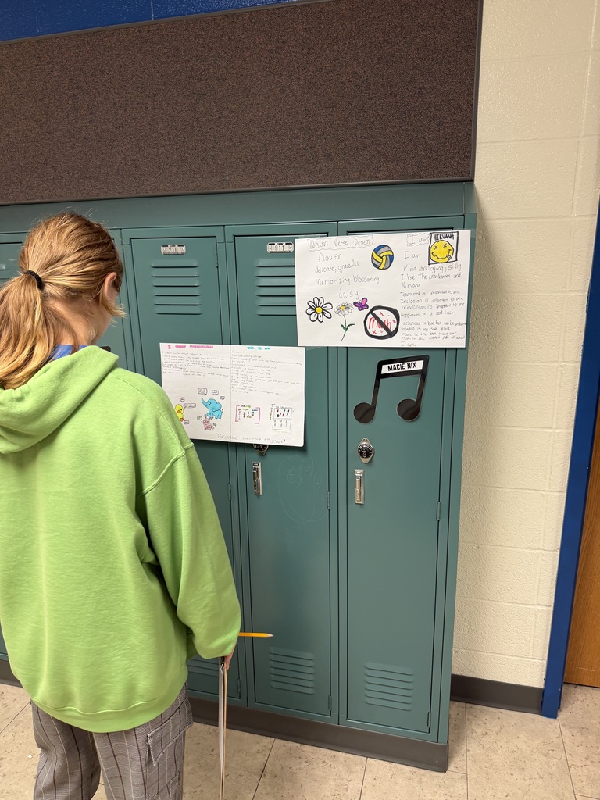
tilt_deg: -13.9
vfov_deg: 71.6
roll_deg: +1.6
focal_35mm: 24
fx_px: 555
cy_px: 400
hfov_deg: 56.8
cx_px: 300
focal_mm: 6.76
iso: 125
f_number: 1.78
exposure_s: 1/62
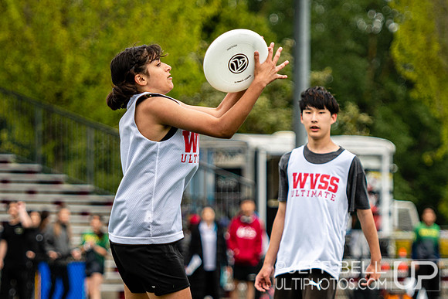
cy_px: 220
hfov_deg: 6.2
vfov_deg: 4.1
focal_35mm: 332
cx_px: 173
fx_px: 4133
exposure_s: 1/1250
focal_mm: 130
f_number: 2.8
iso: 160
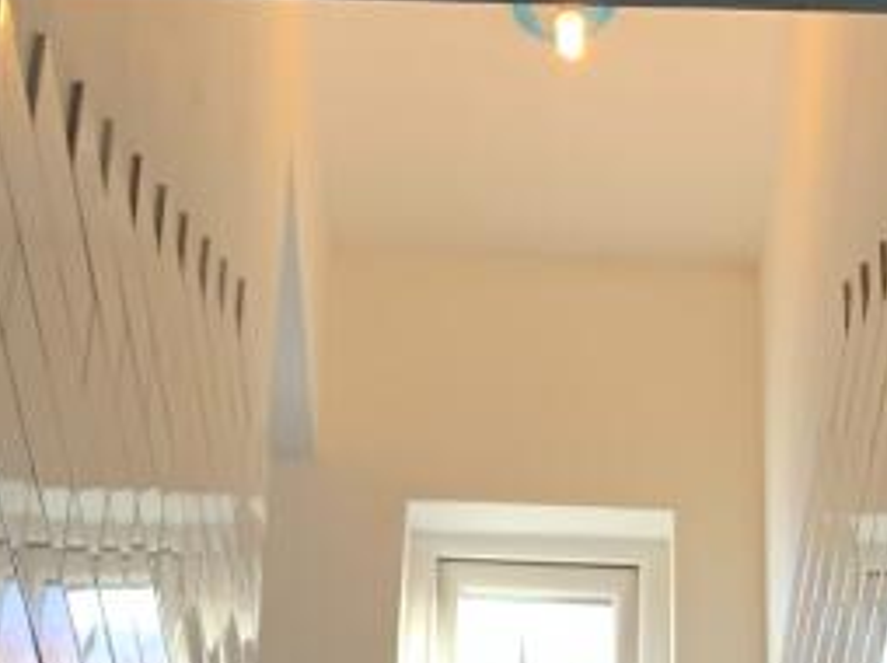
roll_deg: -0.8
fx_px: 2688
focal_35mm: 105
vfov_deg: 13.5
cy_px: 914
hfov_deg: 18.7
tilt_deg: +27.8
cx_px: 597
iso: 160
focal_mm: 4.25
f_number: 1.8
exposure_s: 1/50
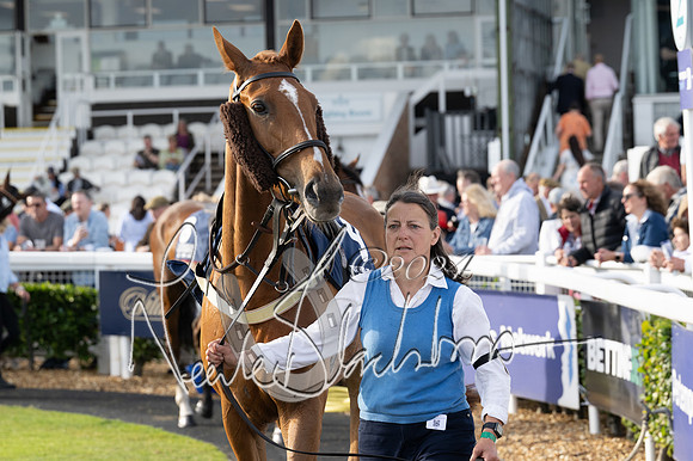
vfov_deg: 10.8
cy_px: 230
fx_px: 2443
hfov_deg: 16.1
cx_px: 346
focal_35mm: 127
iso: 400
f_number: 4
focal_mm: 85
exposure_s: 1/1000
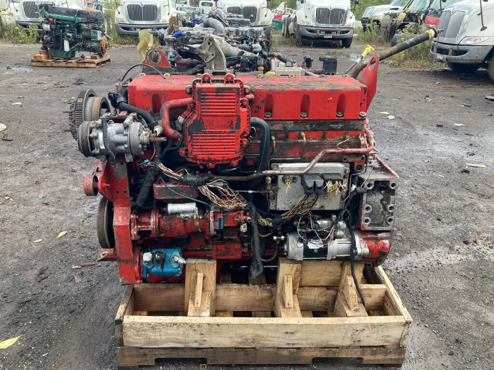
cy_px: 185
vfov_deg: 49.7
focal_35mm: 28
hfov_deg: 63.4
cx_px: 247
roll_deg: -1.9
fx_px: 400
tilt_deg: -23.0
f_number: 1.8
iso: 20
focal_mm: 3.99
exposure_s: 1/282
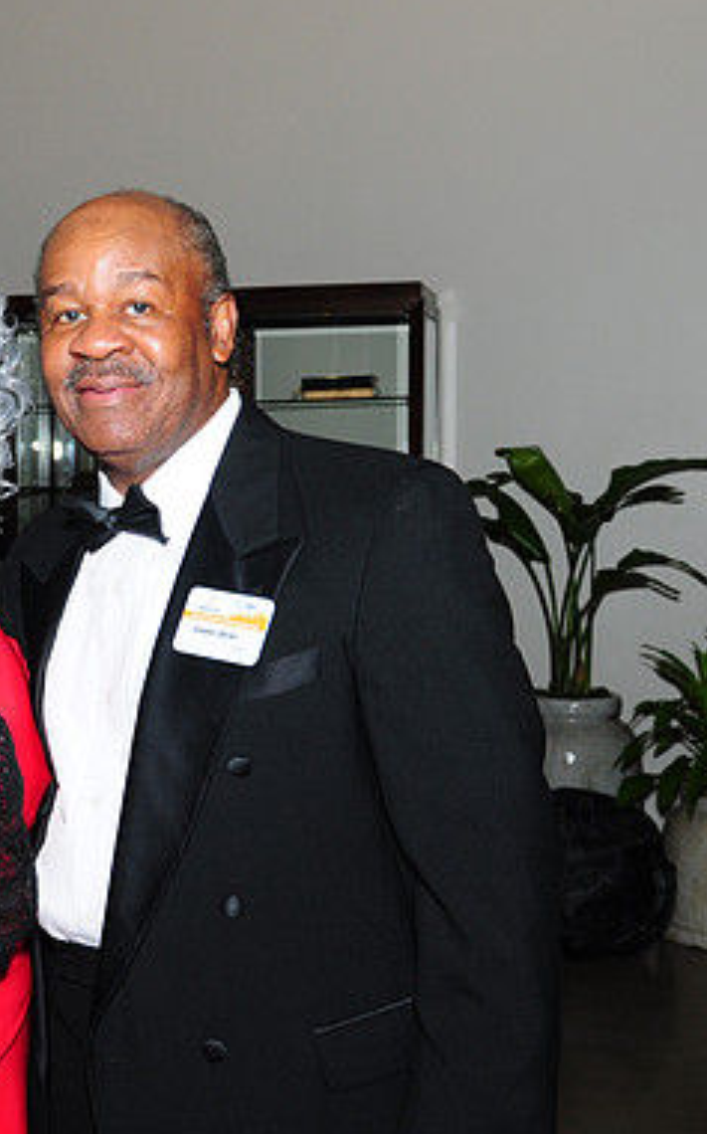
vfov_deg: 36.3
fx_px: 1729
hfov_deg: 22.6
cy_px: 563
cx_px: 92
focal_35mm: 56
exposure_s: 1/60
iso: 500
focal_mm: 24
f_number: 5
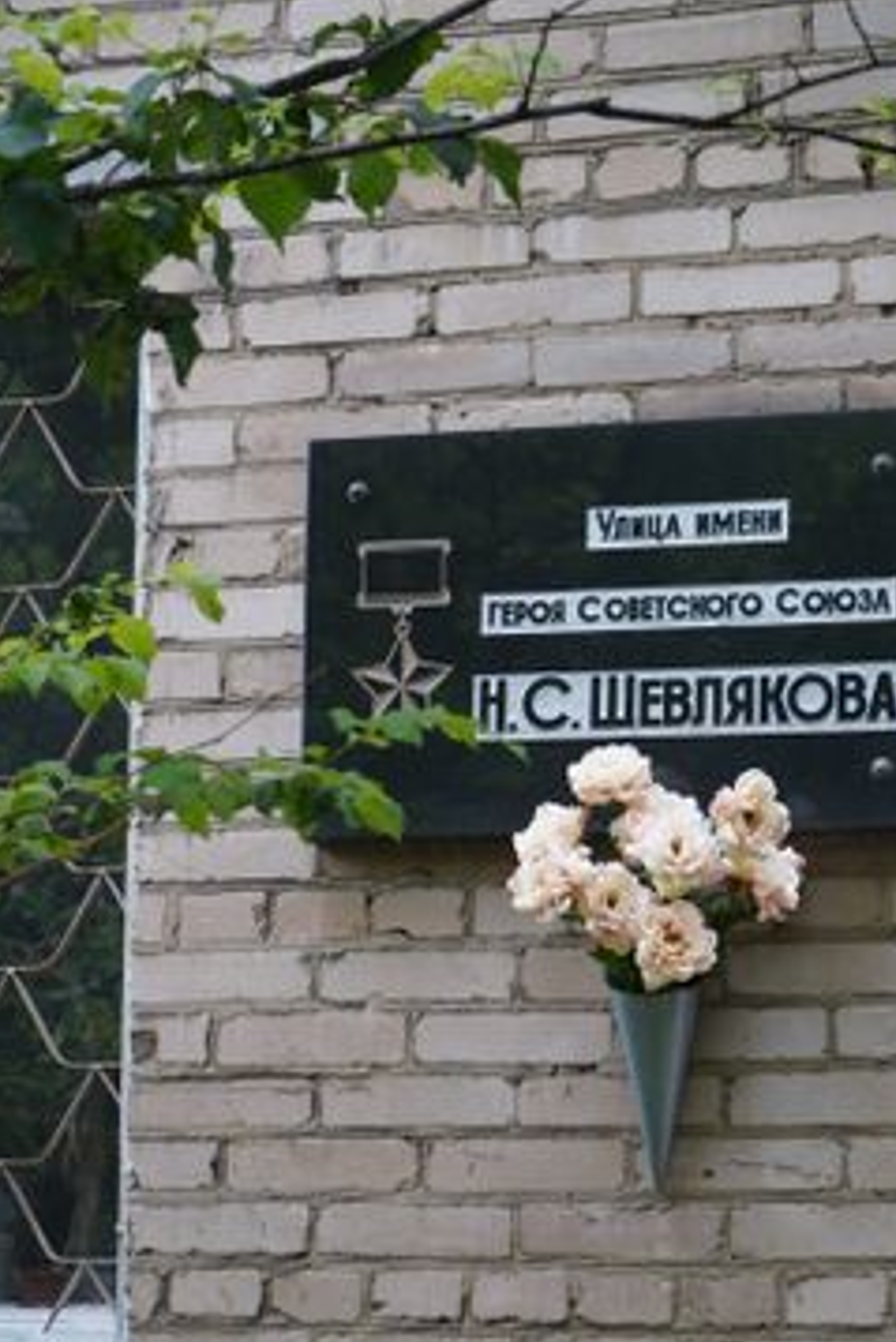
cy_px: 836
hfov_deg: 15.0
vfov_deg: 22.3
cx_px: 564
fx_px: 3394
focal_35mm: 91
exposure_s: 1/160
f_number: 5.6
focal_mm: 70
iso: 1600
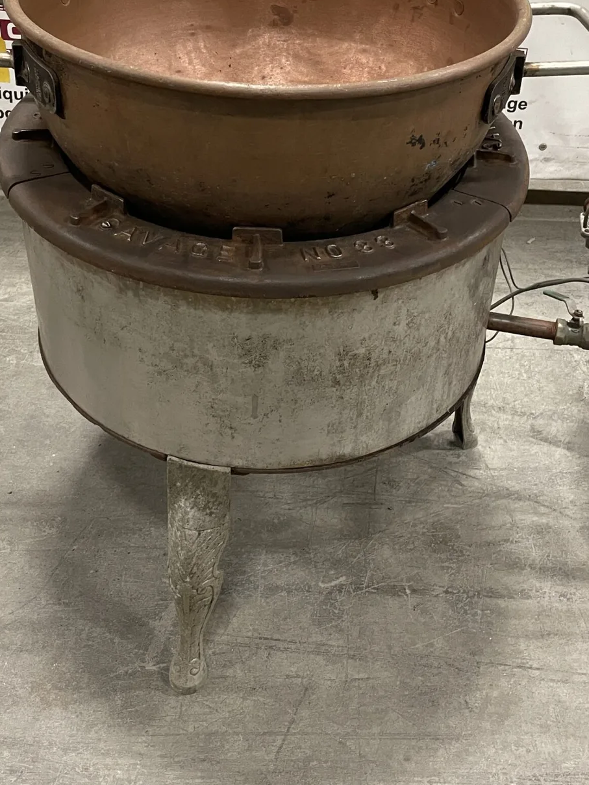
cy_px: 268
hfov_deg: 33.6
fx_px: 975
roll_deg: -3.1
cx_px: 292
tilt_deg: -34.7
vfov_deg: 43.3
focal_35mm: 43
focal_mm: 4.2
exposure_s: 1/60
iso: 500
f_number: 1.6
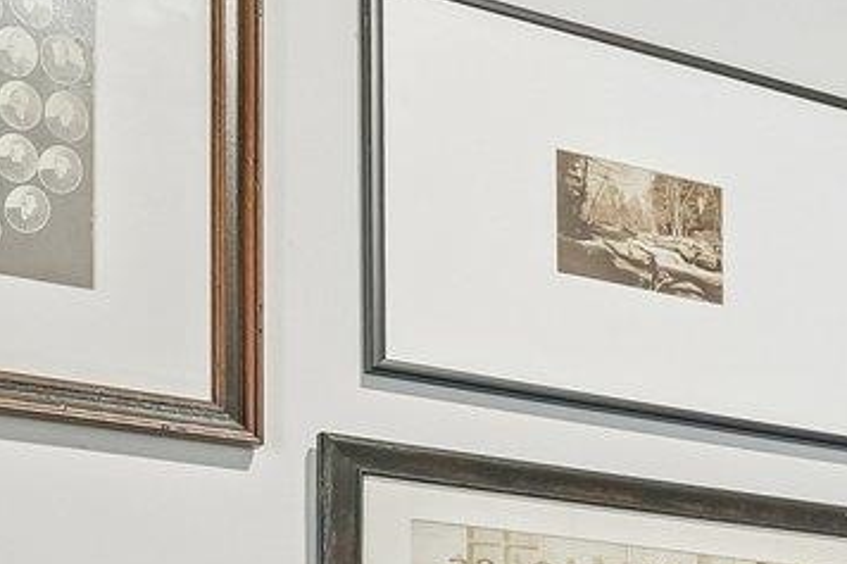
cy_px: 960
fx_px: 2163
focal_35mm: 92
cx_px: 1861
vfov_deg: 13.6
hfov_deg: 15.6
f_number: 8
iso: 400
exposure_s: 1/4
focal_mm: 16
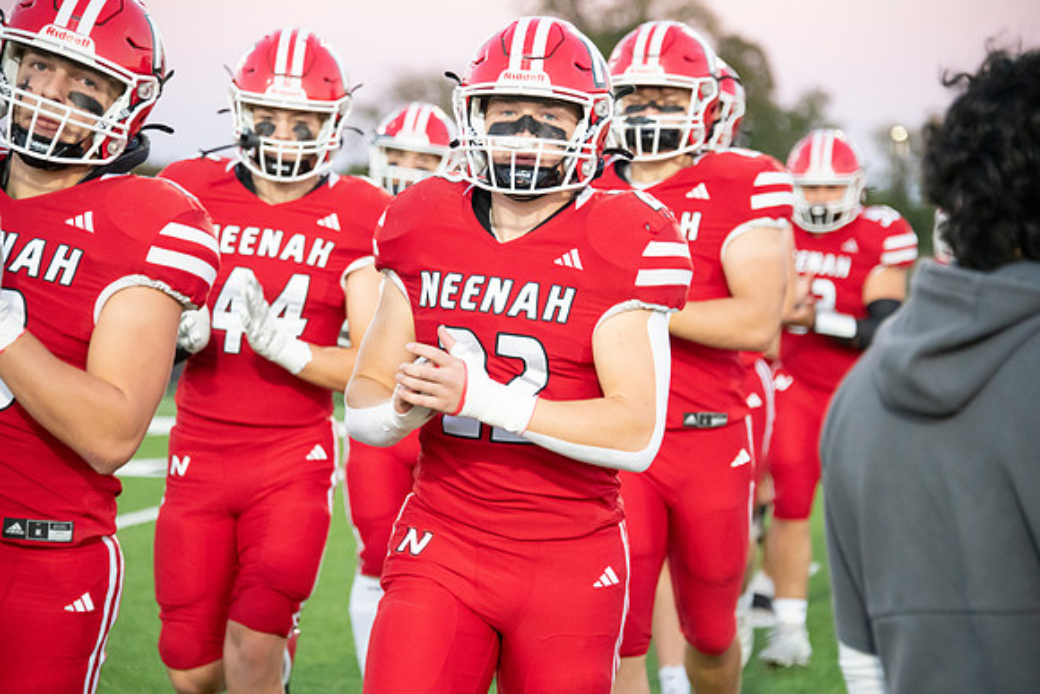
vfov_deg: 8.6
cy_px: 347
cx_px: 520
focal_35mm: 160
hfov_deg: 12.8
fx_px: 4623
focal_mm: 160
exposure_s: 1/640
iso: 8000
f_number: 5.6
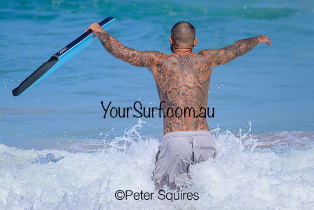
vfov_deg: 2.6
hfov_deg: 3.8
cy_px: 107
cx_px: 173
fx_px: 4694
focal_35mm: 538
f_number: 11
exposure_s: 1/2000
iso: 560
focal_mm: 460
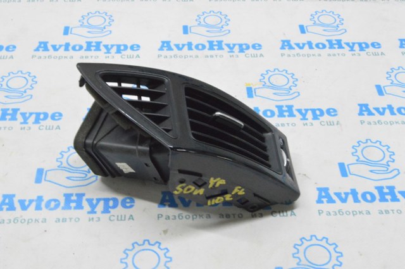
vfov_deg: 23.7
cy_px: 134
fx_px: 640
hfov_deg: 35.1
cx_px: 202
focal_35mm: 57
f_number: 20
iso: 6400
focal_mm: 38
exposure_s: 1/15
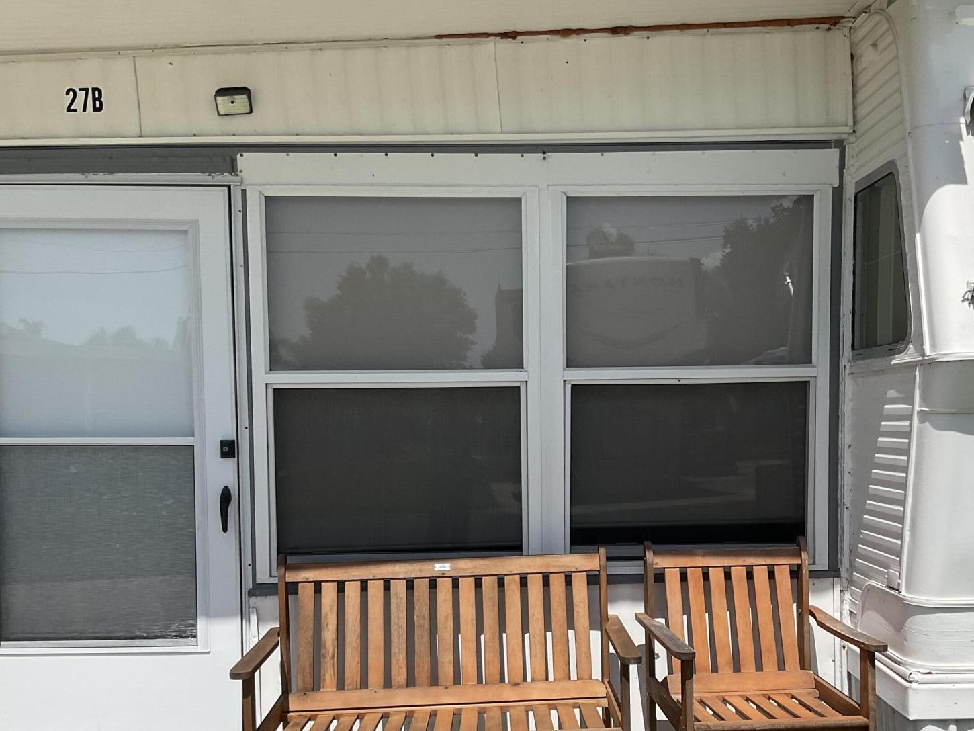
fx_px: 1126
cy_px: 472
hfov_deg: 46.7
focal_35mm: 40
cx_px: 541
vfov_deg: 35.7
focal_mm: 3
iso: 16
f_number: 1.8
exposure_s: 1/3322
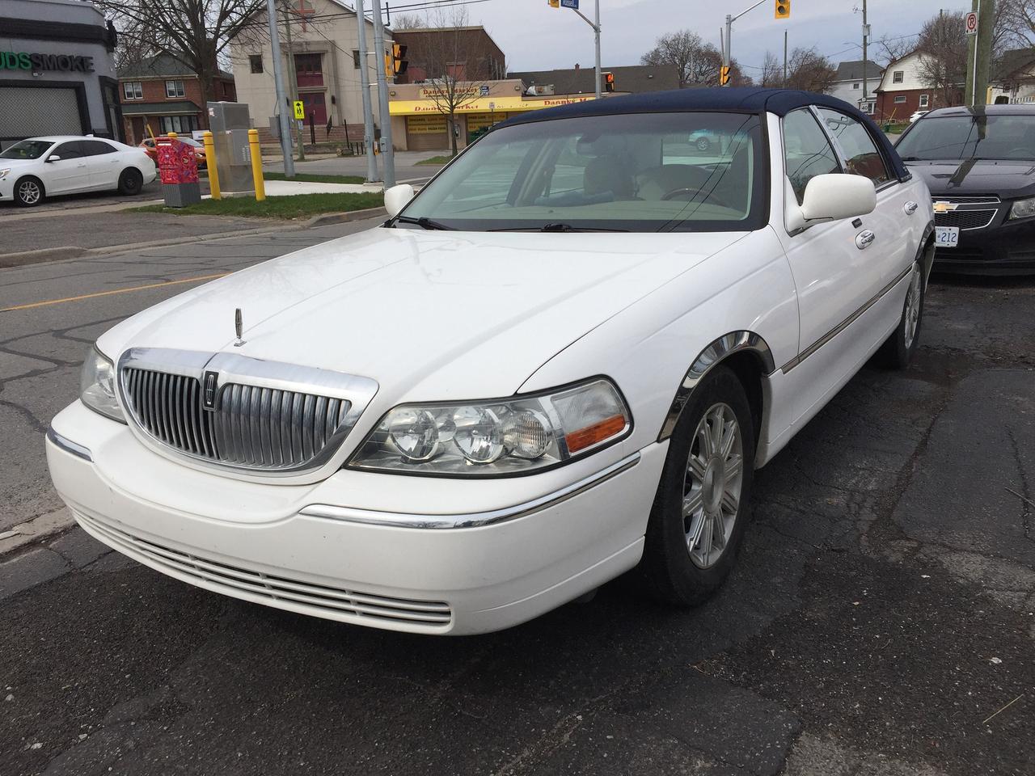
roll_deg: +1.5
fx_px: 867
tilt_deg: -15.5
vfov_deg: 48.2
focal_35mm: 29
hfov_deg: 61.7
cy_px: 388
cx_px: 518
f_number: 2.2
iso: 32
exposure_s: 1/3300
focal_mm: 4.15
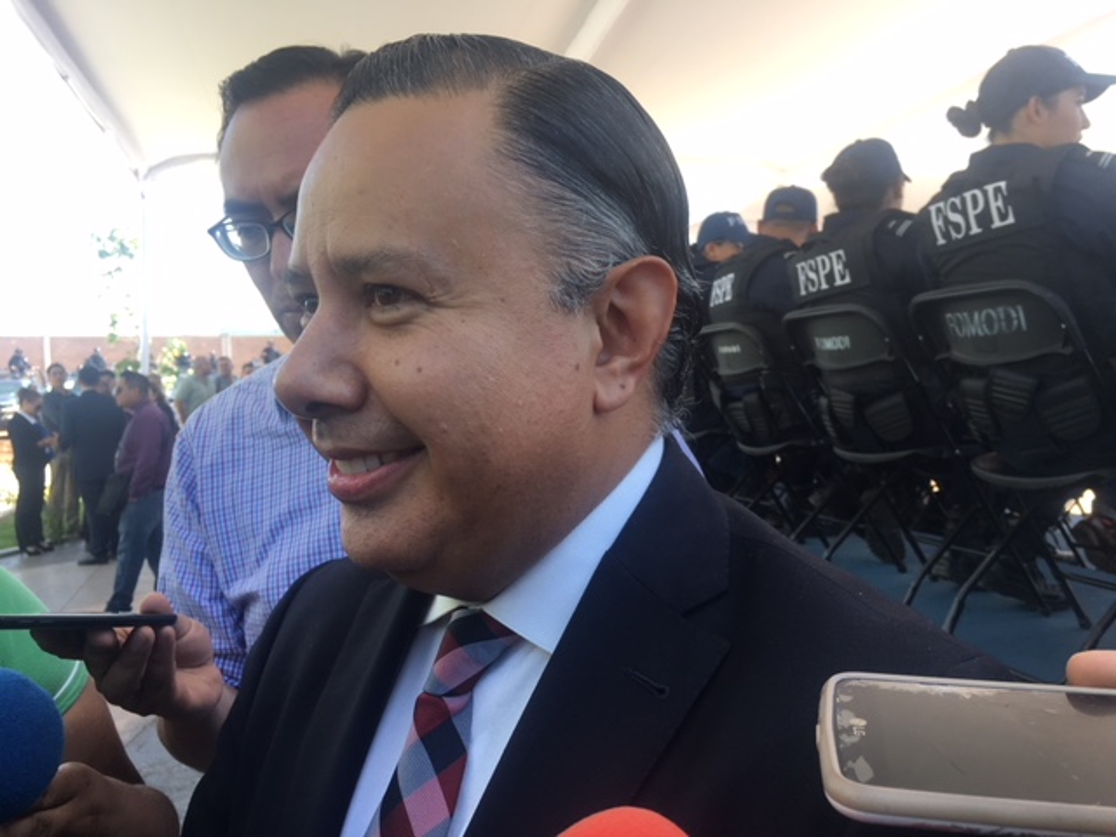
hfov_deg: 61.7
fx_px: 935
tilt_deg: -2.5
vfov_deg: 48.2
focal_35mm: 29
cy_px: 418
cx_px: 558
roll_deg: +1.3
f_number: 2.2
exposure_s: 1/163
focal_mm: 4.15
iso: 25
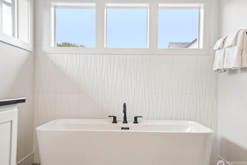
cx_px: 126
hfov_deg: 55.8
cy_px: 85
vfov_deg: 38.9
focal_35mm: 34
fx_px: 233
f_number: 8
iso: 400
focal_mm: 33
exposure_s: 1/60
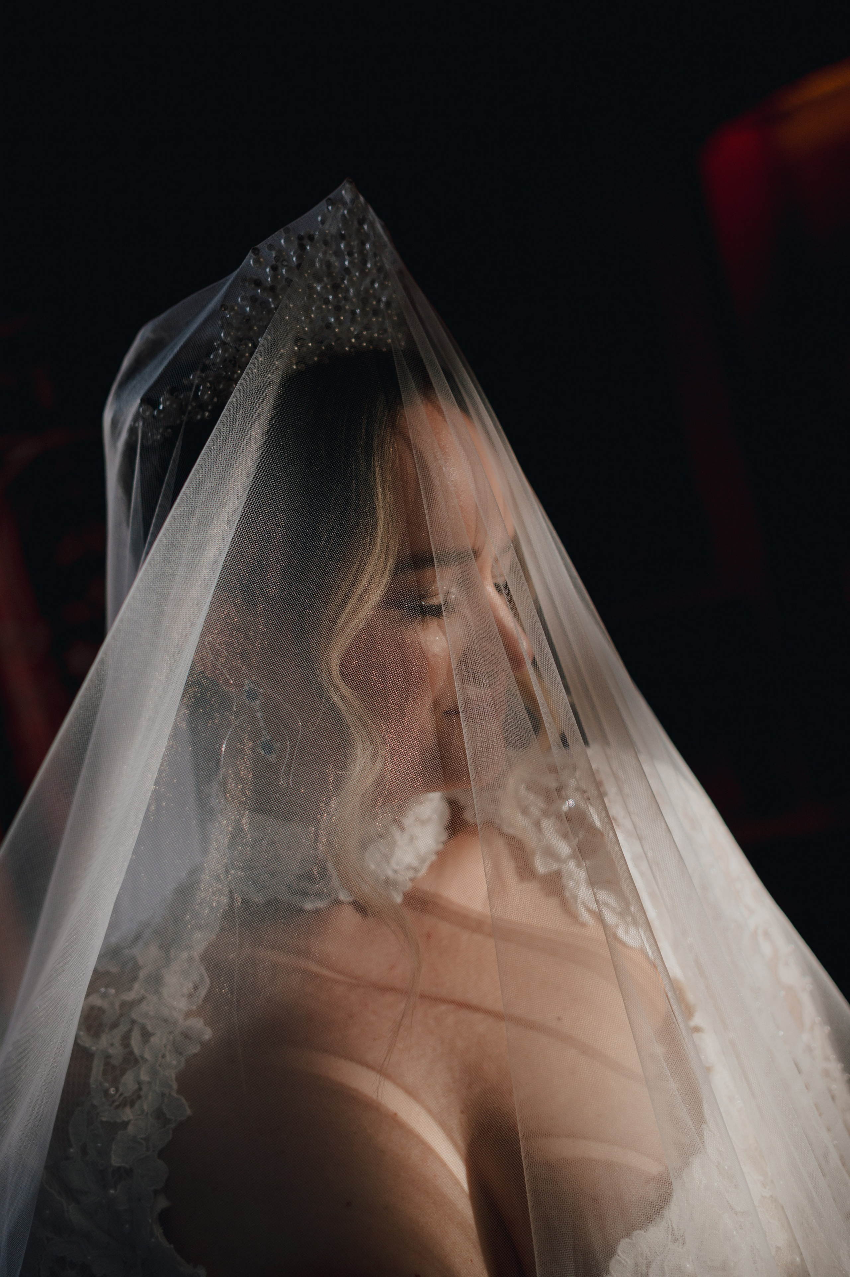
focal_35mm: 35
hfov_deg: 37.8
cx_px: 425
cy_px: 638
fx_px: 1241
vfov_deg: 54.5
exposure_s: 1/1000
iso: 500
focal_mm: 35
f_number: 2.2
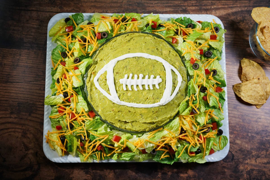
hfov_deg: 48.5
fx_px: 300
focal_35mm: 40
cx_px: 135
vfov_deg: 33.4
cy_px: 90
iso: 1250
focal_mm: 40
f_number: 4.5
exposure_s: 1/500
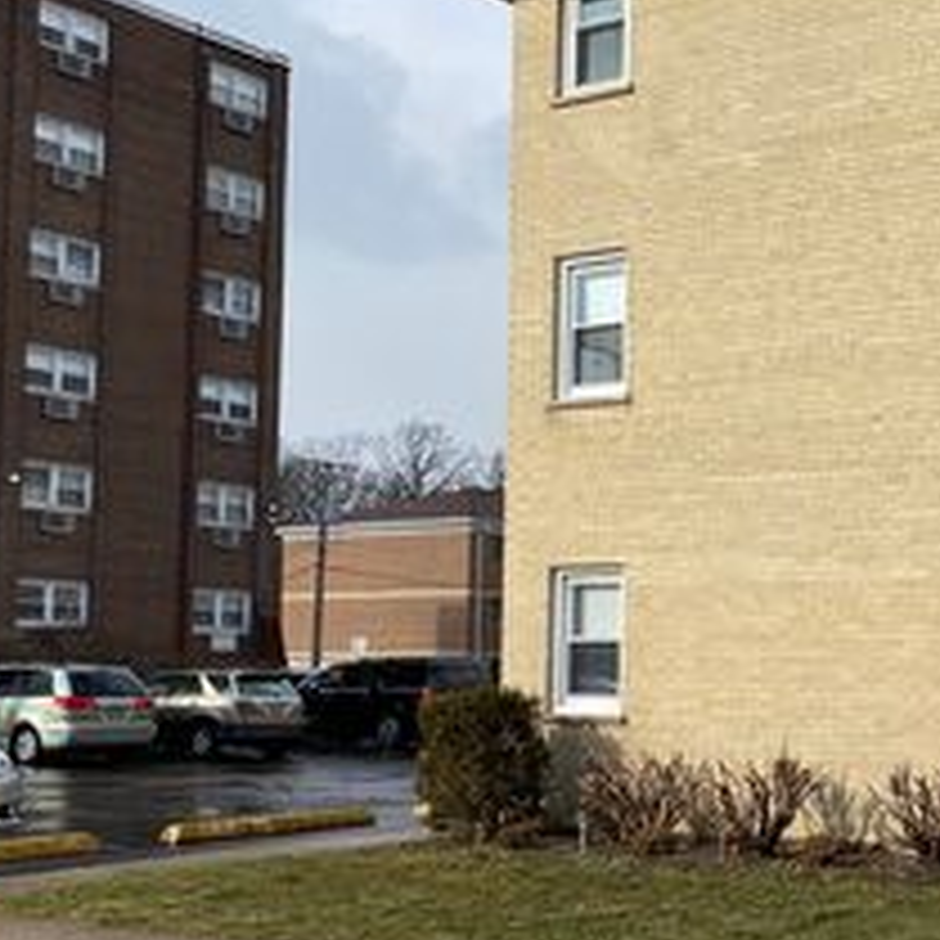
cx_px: 985
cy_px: 596
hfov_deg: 28.7
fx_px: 1690
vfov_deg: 30.9
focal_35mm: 55
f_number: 1.8
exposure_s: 1/2688
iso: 32
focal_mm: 4.25
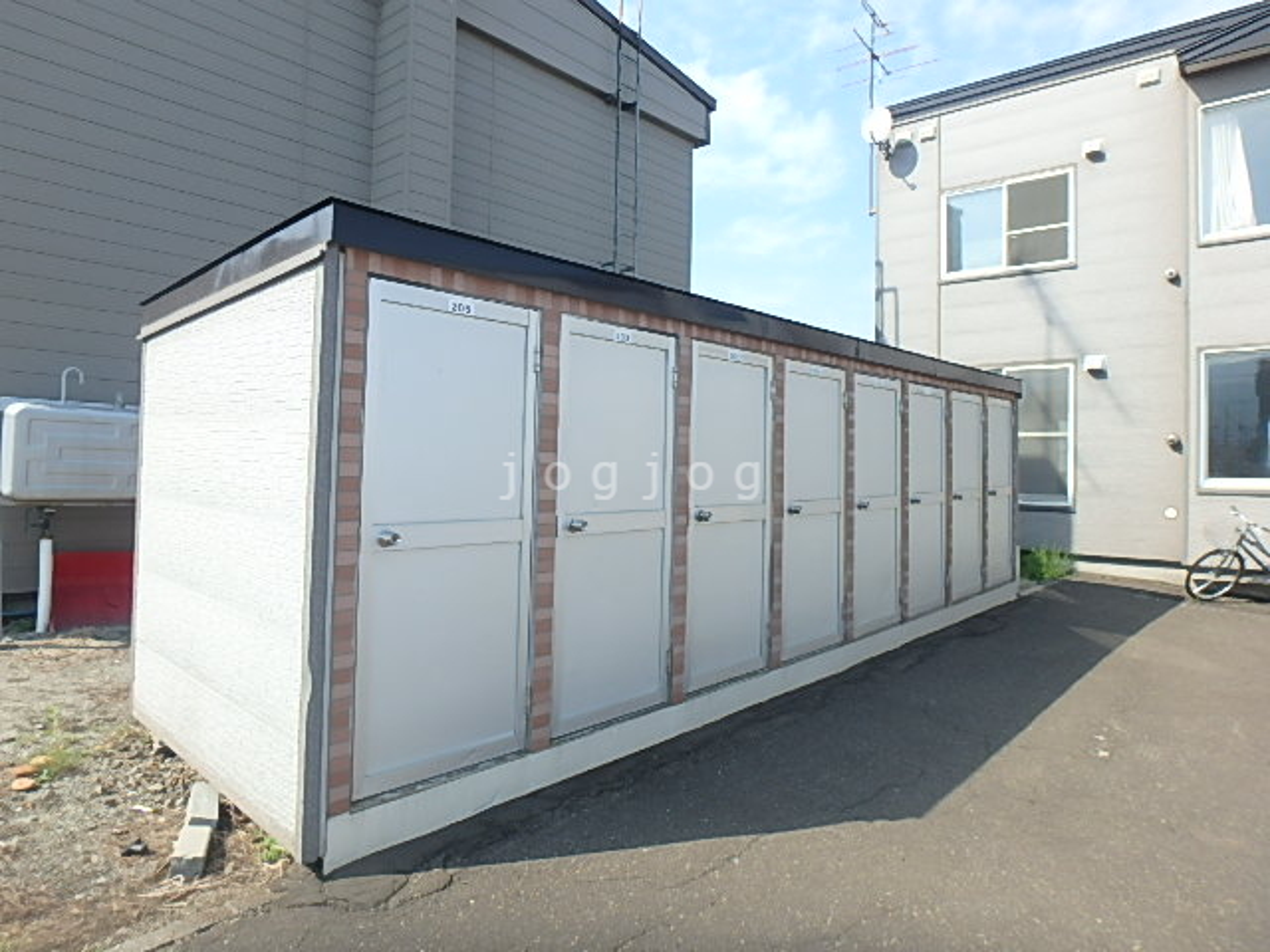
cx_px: 635
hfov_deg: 79.0
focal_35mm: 21
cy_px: 476
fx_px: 770
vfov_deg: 63.4
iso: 125
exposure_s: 1/640
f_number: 3.5
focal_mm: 3.7
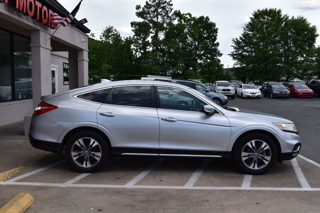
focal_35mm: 36
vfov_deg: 36.8
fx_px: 320
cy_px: 106
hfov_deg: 53.1
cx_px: 160
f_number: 11
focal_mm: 24
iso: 320
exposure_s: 1/500
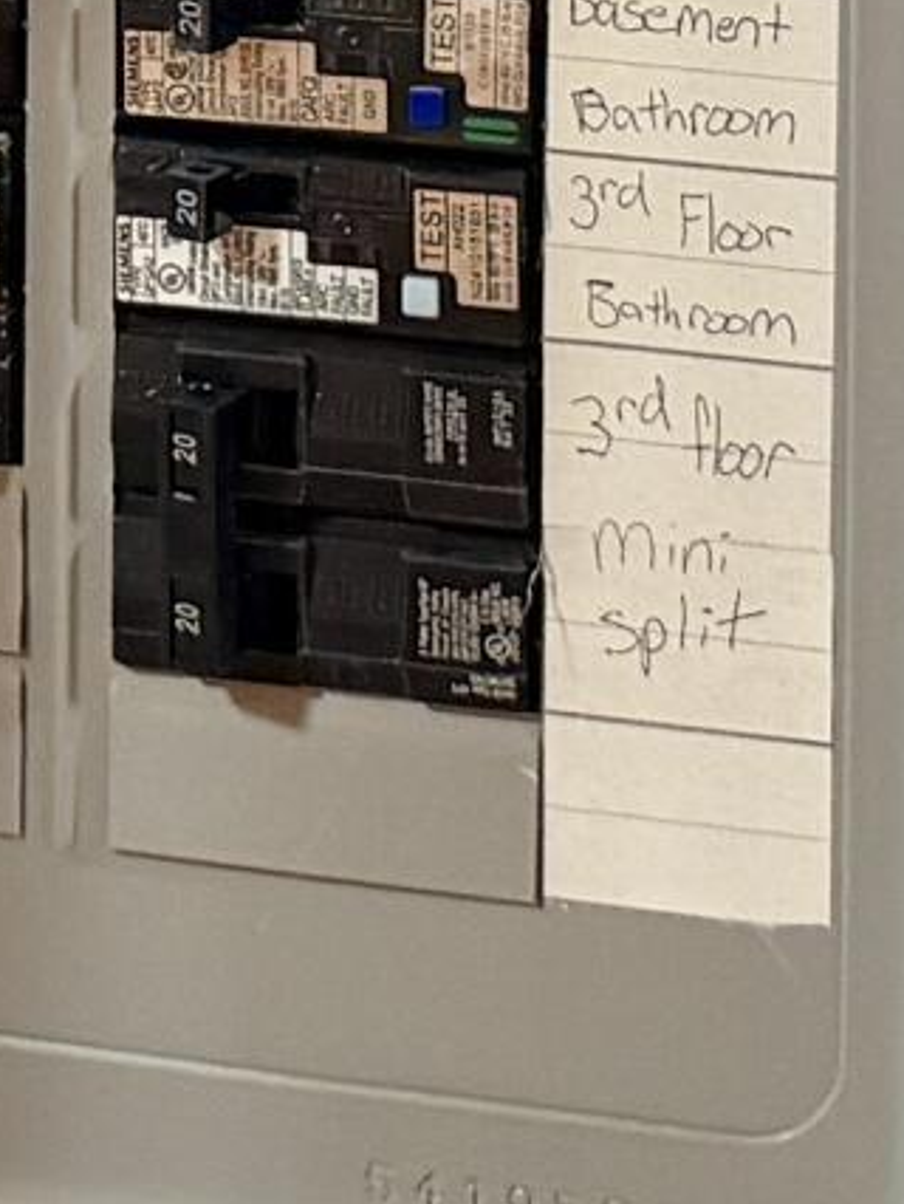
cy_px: -1379
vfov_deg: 10.5
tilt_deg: -3.1
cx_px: -347
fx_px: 5879
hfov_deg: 8.6
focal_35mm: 169
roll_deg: -0.6
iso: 250
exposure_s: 1/60
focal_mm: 6.76
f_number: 1.78
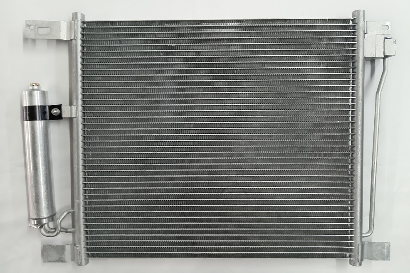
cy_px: 131
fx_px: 307
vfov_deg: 47.9
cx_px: 211
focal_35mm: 27
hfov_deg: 67.4
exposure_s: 1/25
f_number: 1.8
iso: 408
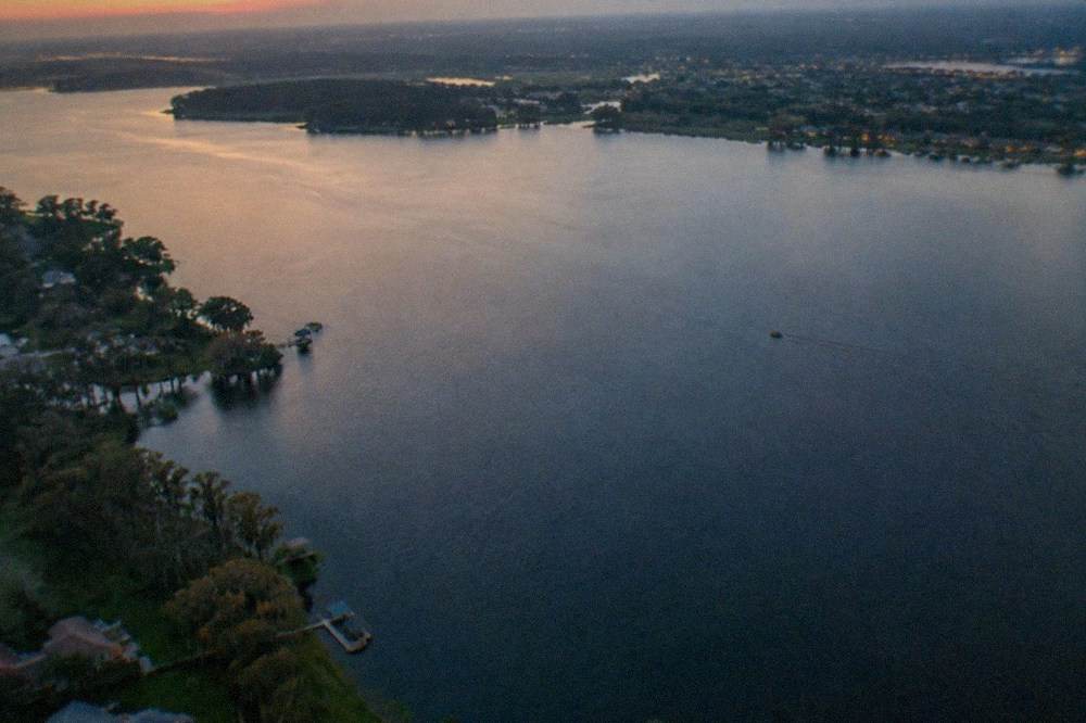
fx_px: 2111
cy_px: 362
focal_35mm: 70
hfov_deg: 28.9
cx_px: 543
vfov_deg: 19.4
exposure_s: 1/1250
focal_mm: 70
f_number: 4.5
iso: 640
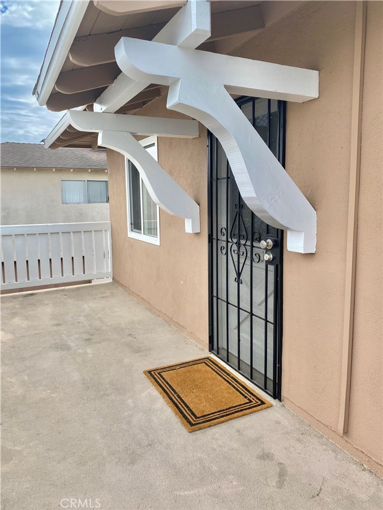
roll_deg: +0.6
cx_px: 192
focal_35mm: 26
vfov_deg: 67.3
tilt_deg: -6.6
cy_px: 255
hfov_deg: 53.1
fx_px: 384
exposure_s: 1/981
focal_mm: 4.25
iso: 32
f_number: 1.8
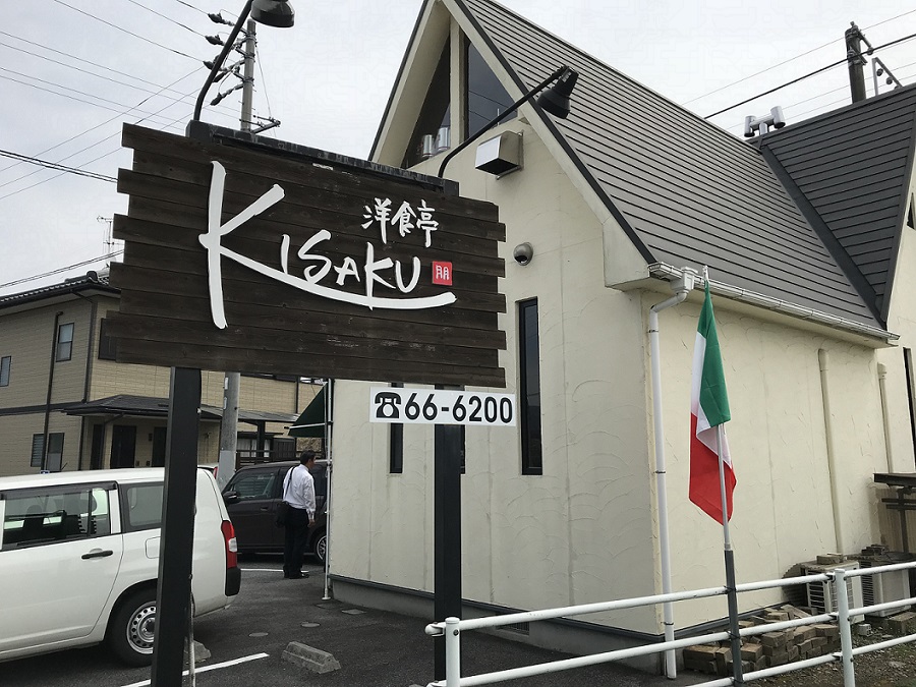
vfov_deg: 49.7
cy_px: 344
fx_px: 741
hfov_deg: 63.4
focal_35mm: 28
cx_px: 458
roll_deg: +0.7
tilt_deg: +9.2
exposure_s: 1/2519
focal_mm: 3.99
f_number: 1.8
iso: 20
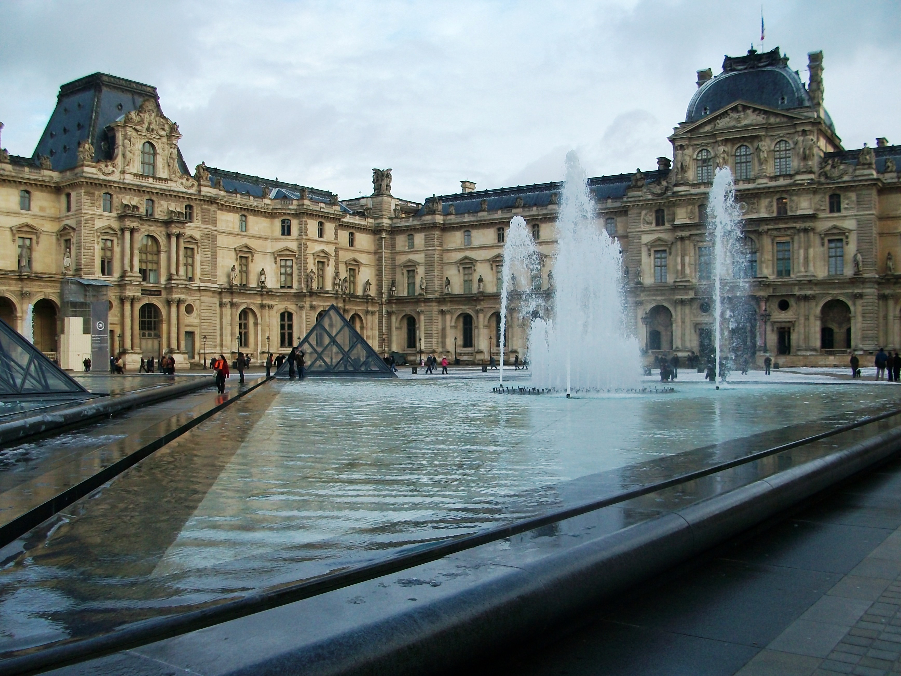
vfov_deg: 41.8
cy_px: 338
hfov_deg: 54.0
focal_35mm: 34
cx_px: 450
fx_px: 885
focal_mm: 5.7
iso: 80
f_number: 2.8
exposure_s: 1/500
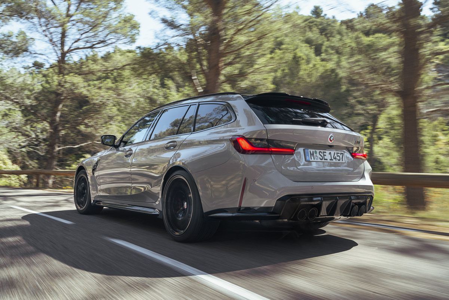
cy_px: 150
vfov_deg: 40.0
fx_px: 412
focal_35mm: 33
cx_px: 224
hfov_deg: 57.2
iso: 125
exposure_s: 1/30
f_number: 10
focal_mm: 33
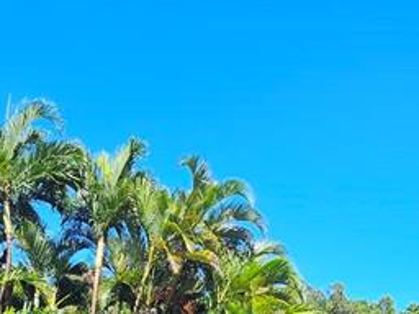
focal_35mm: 52
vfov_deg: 21.7
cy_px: 512
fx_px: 629
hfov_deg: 36.5
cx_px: 273
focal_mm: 2.2
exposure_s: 1/932
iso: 50
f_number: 2.2
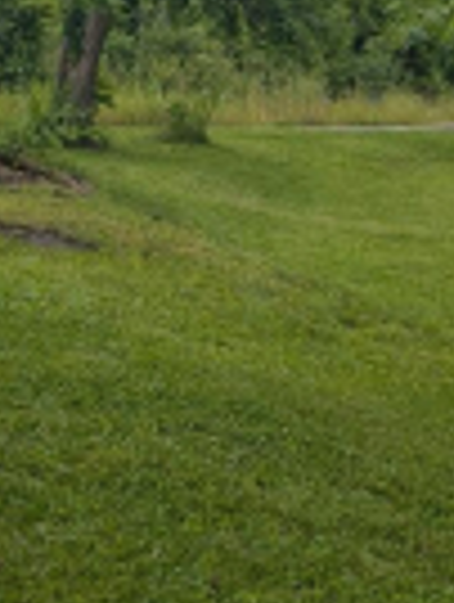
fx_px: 2074
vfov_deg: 16.2
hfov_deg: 12.4
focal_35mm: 119
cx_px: 387
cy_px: 14
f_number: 1.68
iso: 21
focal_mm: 6.9
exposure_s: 1/579
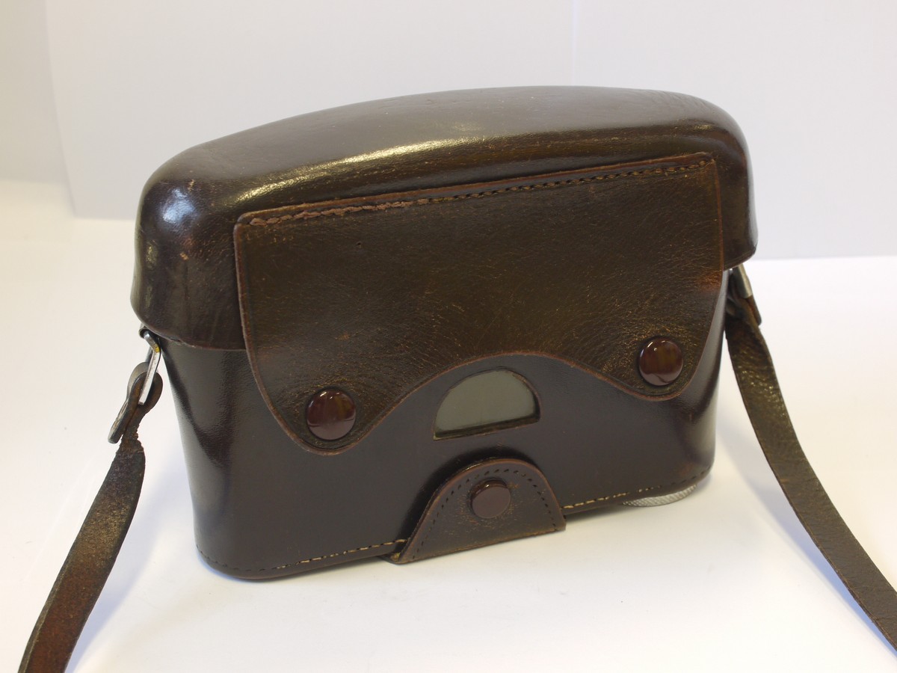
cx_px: 448
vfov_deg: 24.4
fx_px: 1555
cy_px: 336
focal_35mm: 60
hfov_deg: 32.2
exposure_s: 1/15
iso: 400
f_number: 8
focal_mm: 30
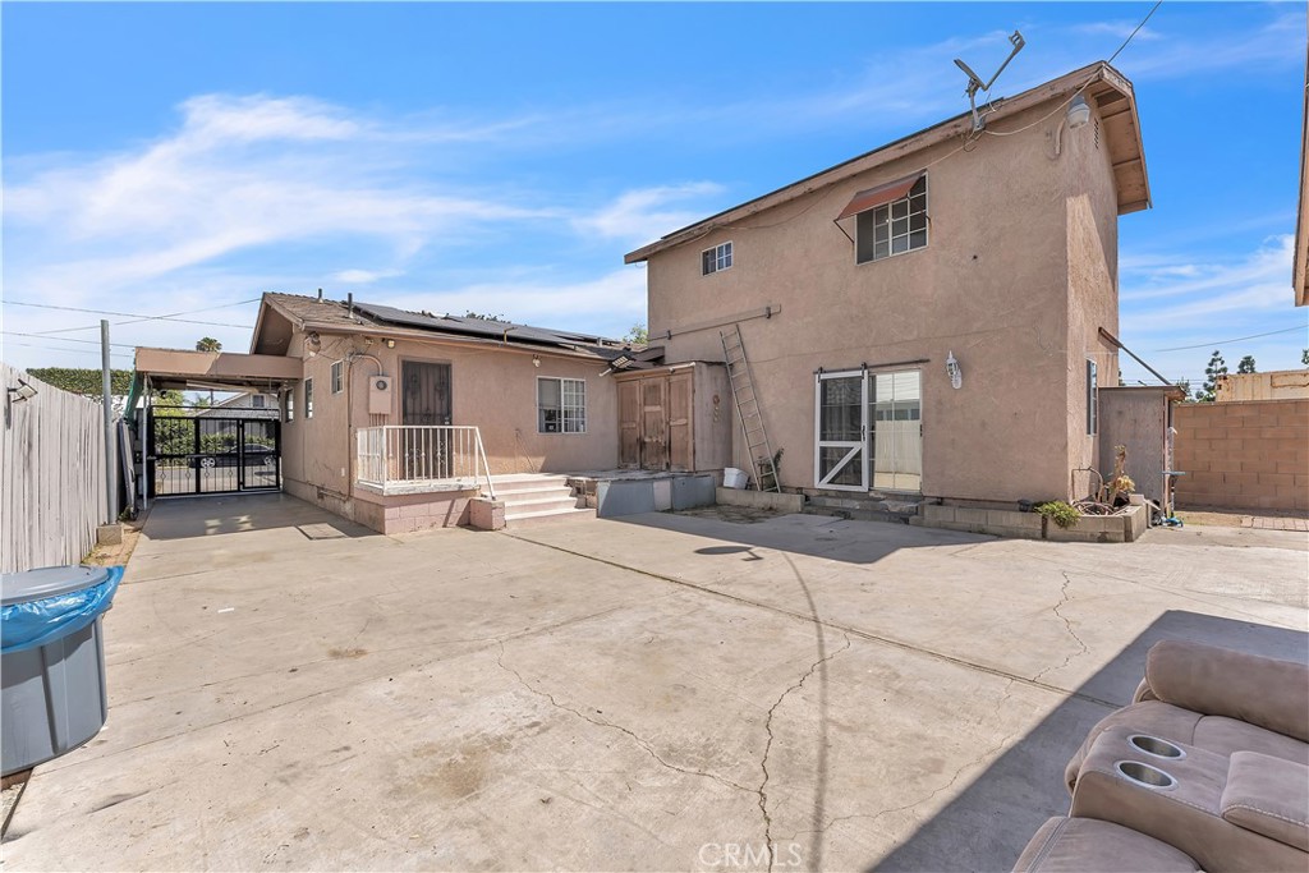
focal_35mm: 14
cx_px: 654
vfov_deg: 81.2
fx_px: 509
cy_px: 436
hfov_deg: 104.2
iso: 50
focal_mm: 14
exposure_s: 1/60
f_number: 10
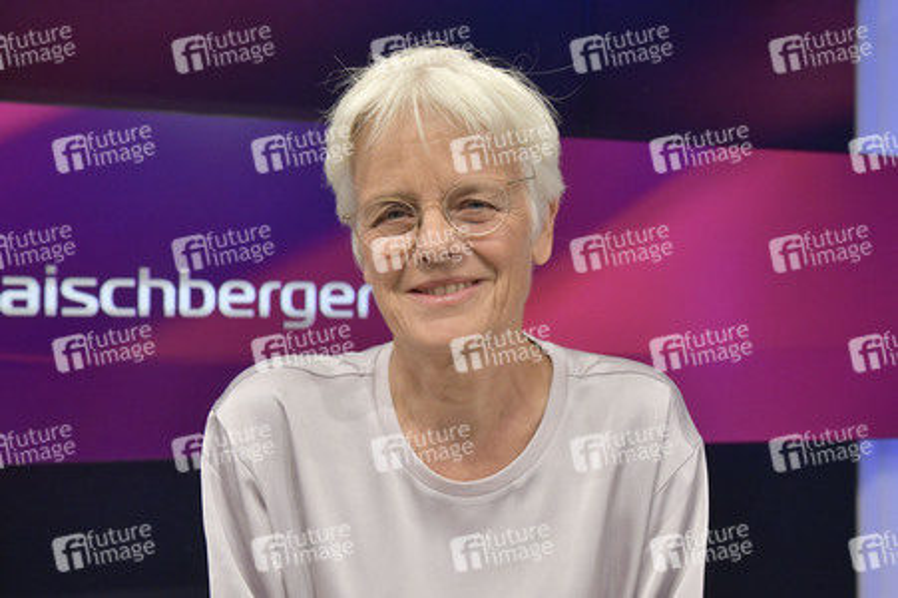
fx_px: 997
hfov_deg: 48.5
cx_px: 449
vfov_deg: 33.4
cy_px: 299
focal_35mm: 40
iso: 2500
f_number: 6.3
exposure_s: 1/200
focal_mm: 40
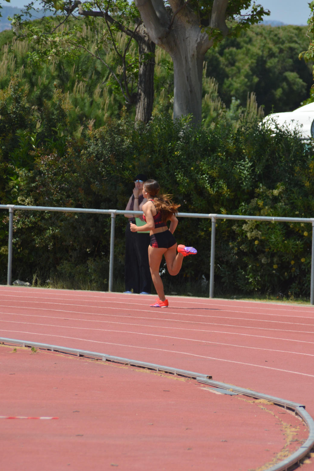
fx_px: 5127
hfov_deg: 3.5
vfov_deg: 5.3
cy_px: 267
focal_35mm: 392
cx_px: 170
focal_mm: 200
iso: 400
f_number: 6.3
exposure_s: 1/1600
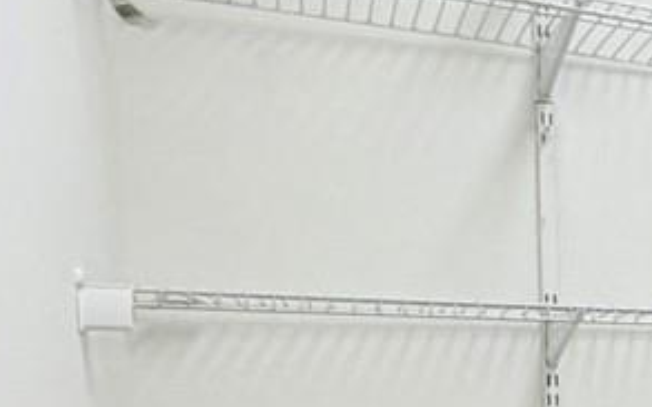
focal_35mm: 81
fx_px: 1439
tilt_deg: -2.6
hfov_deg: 15.3
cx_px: 1540
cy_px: 485
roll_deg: +0.5
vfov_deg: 15.5
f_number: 2.2
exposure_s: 1/120
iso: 125
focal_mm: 2.22
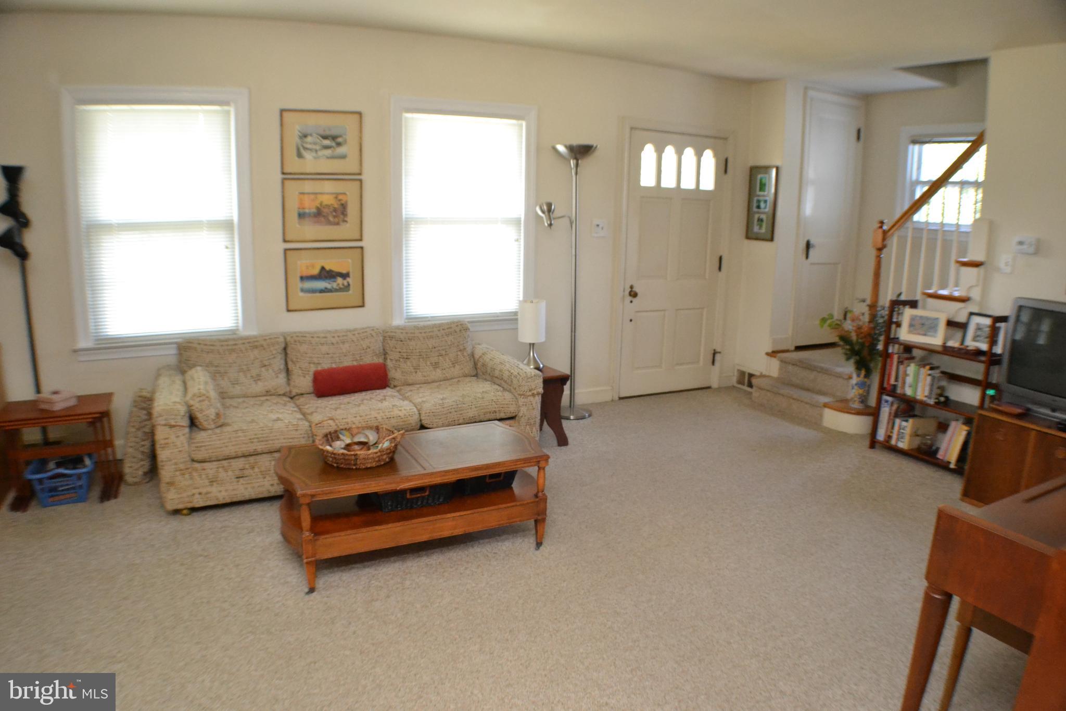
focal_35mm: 30
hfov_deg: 61.9
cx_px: 533
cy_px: 356
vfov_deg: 43.6
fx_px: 888
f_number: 3.8
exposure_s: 1/60
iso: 2500
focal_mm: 20
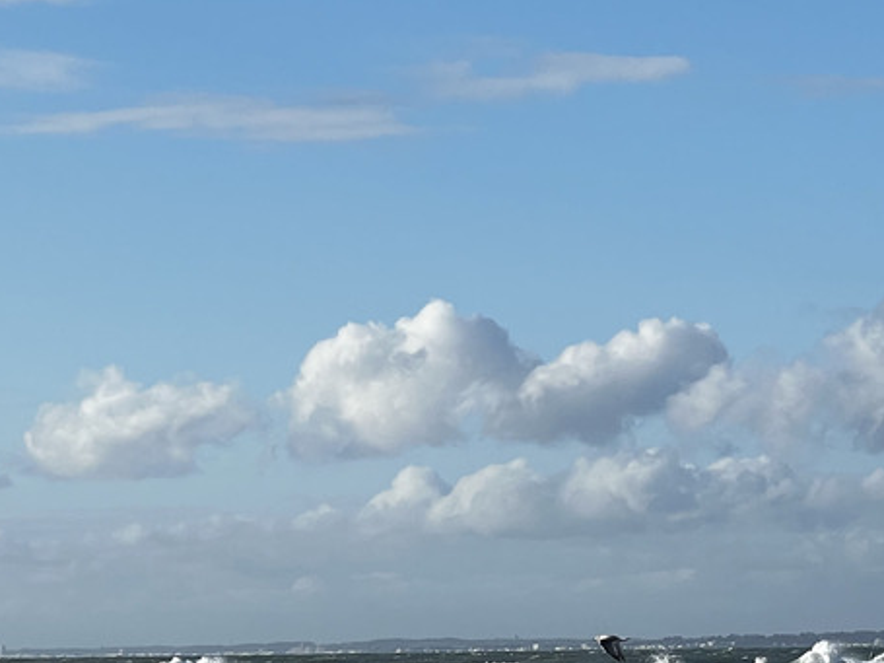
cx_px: 752
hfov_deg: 9.7
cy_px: 747
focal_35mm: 203
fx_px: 5183
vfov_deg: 7.3
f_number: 2.8
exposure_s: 1/995
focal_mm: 9
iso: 32
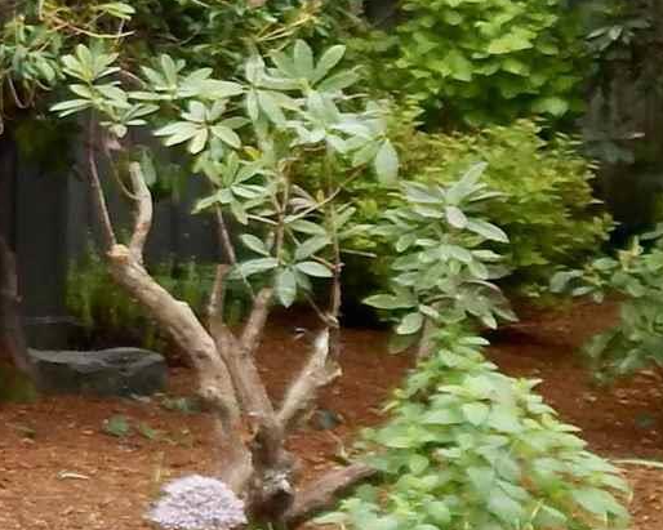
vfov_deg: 8.5
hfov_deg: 9.4
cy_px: 79
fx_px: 3551
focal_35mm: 181
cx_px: -996
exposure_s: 1/250
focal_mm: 5.6
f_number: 3.2
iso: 125
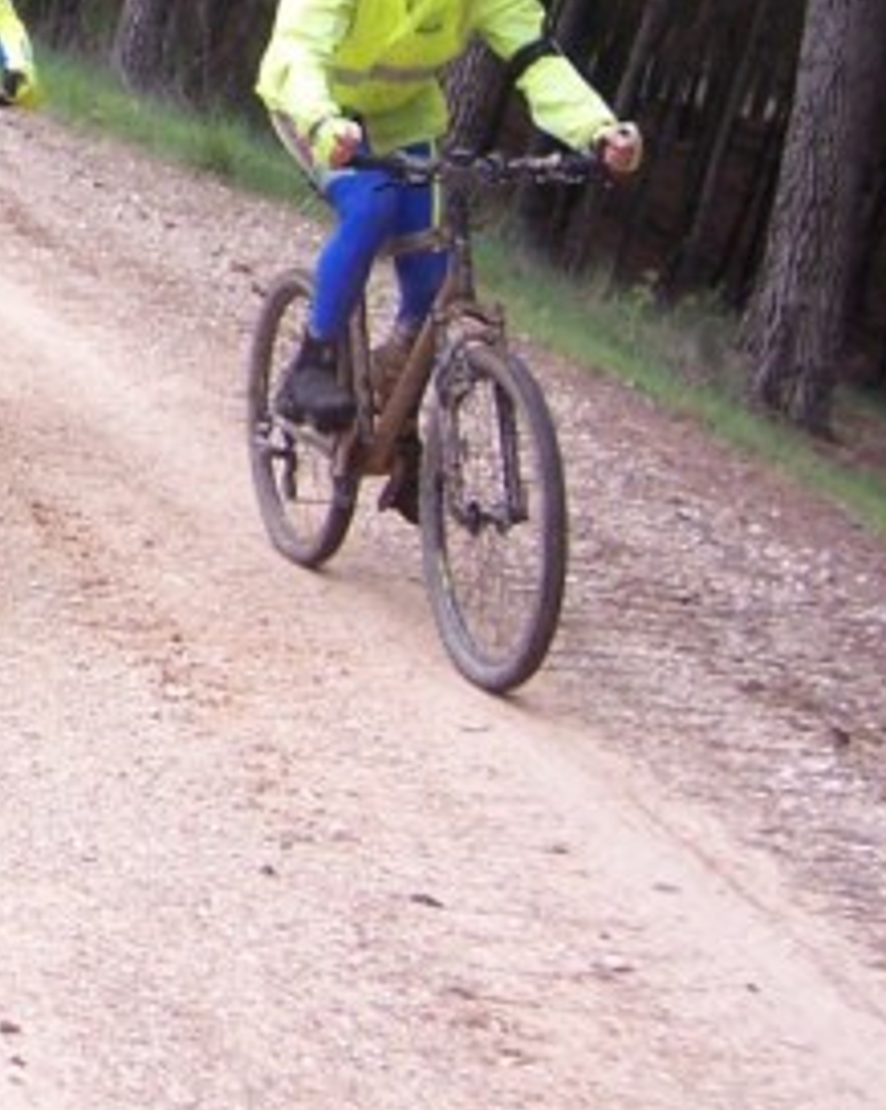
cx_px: -488
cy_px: -53
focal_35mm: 103
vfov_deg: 18.1
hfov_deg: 13.9
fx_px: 3380
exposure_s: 1/125
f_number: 2.8
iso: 80
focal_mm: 6.2
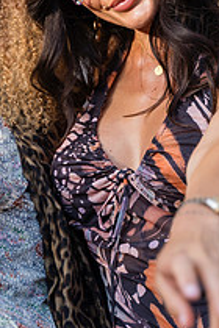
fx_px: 1113
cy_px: 83
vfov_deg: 16.7
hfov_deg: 11.2
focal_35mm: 122
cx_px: 34
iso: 100
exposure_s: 1/320
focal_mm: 57
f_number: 2.8
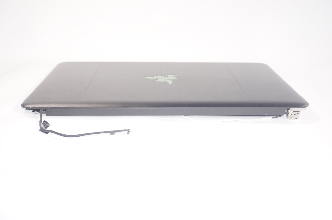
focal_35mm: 45
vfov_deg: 29.8
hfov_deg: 43.6
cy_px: 110
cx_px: 166
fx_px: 415
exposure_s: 1/40
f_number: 5.6
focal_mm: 30
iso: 100
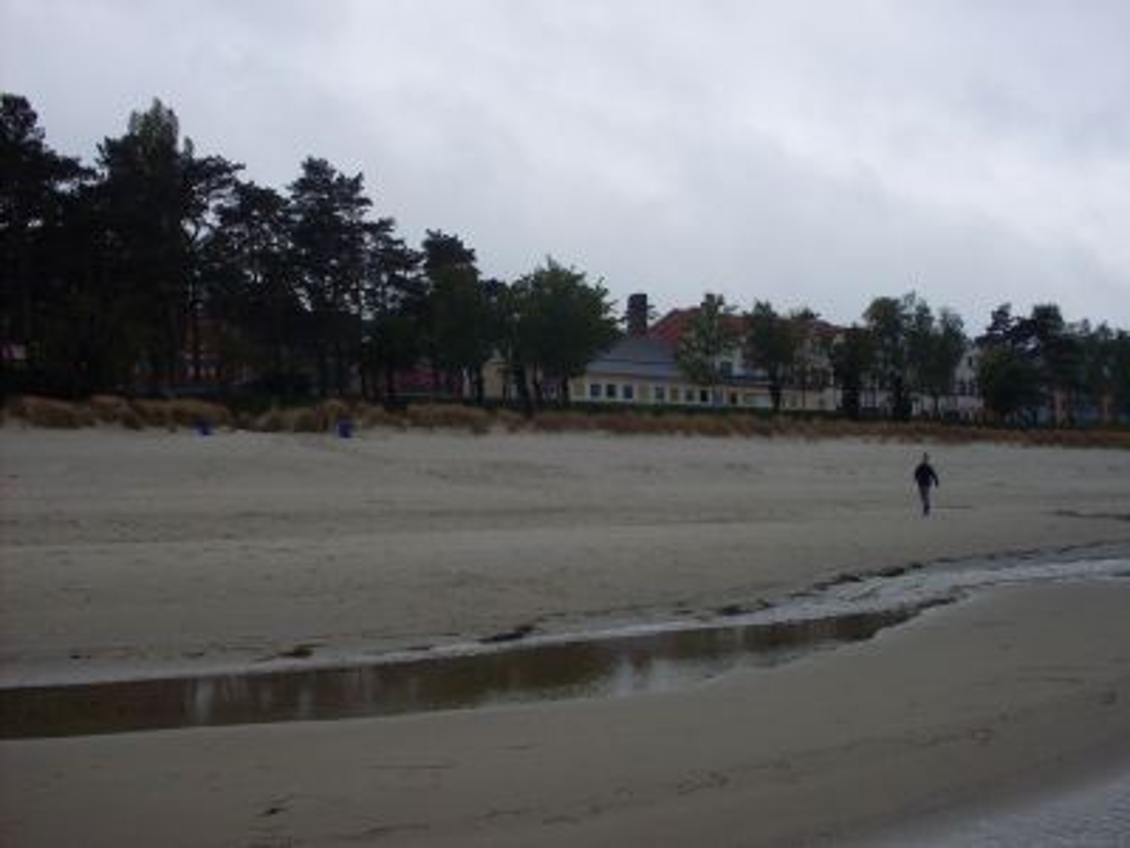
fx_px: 1240
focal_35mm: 38
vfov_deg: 37.7
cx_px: 565
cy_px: 424
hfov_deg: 49.0
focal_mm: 6.3
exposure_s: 1/250
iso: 120
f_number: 8.4
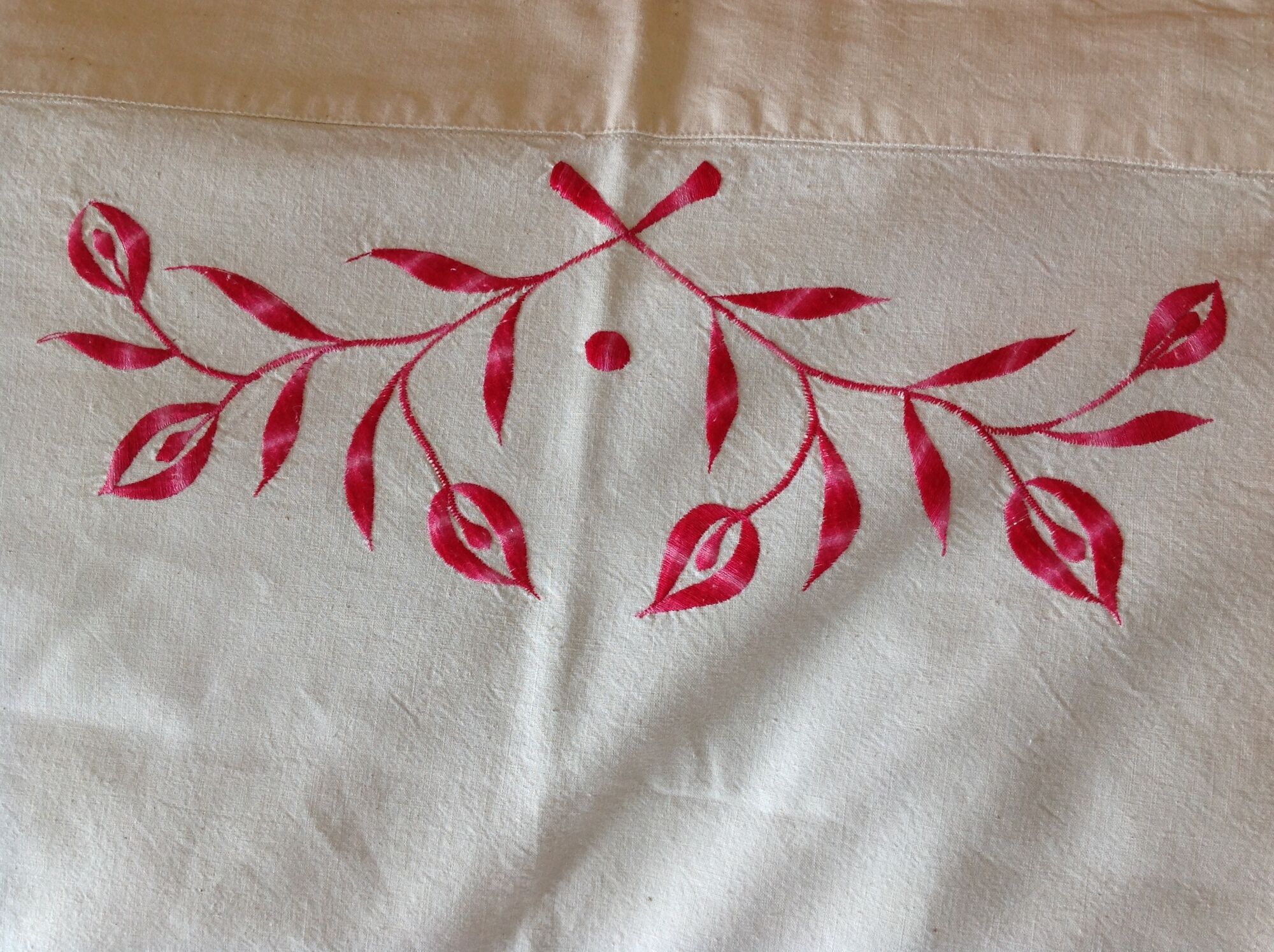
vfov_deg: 40.6
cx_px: 637
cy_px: 476
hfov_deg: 52.7
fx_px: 1286
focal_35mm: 35
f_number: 2.4
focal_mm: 4.28
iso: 50
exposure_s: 1/30
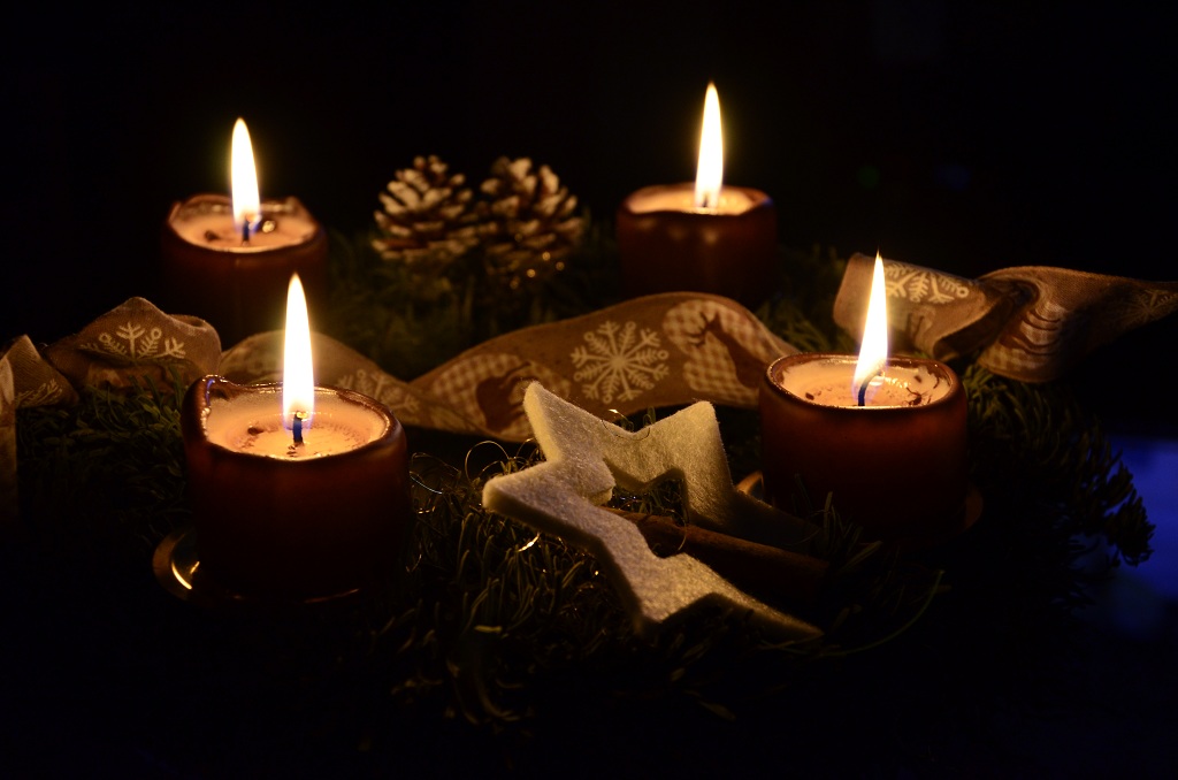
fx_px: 1959
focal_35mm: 60
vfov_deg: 22.5
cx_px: 589
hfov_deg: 33.5
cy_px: 390
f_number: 5.6
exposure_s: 1/40
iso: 800
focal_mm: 40
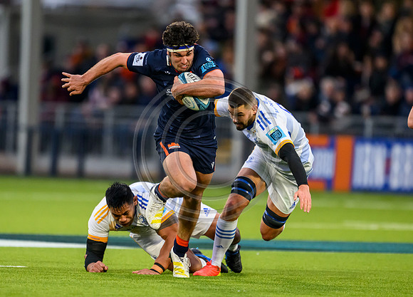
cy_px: 151
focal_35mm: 748
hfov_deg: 2.7
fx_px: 8789
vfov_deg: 1.9
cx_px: 166
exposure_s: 1/1250
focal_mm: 560
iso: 4000
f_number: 4
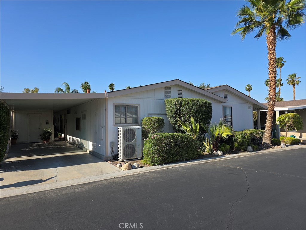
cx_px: 153
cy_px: 115
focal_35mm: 23
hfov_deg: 73.9
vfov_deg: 58.9
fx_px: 203
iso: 12
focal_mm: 6.3
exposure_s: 1/686
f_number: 1.7
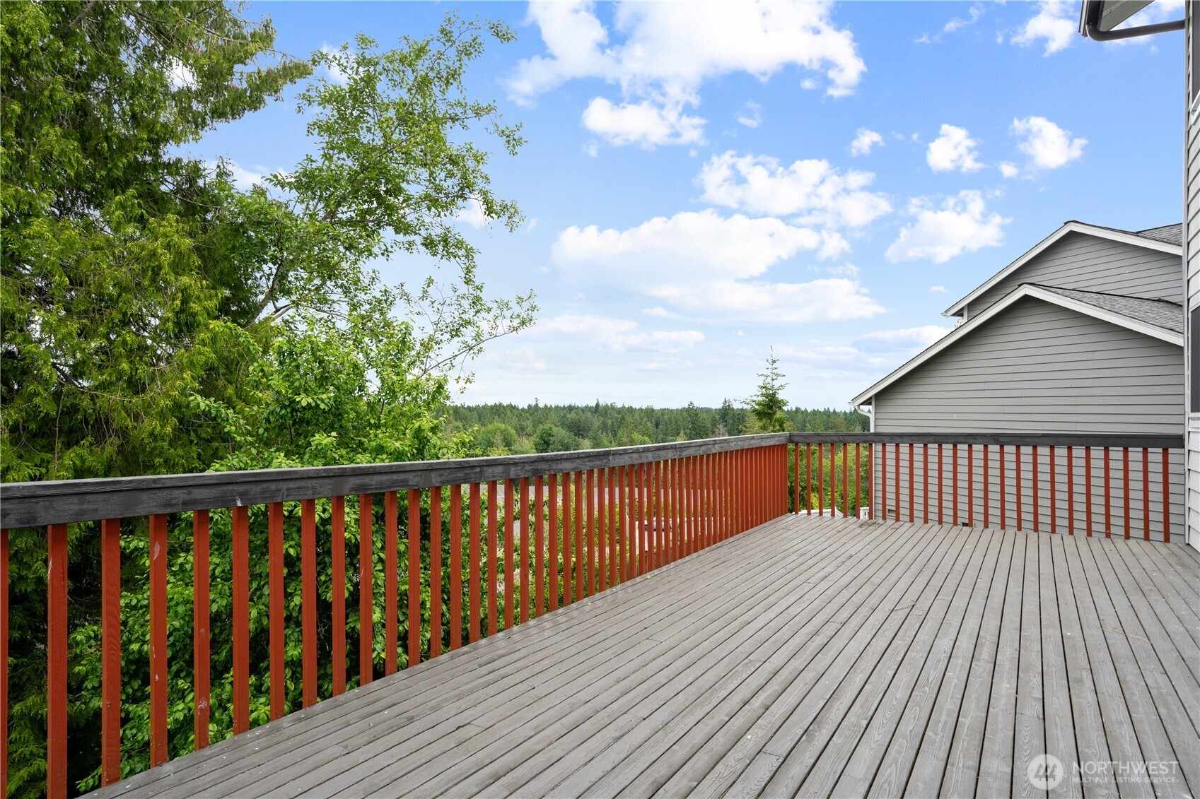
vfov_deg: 64.5
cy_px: 400
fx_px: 633
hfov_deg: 86.9
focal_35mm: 19
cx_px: 600
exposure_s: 1/125
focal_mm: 19
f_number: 9
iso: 250
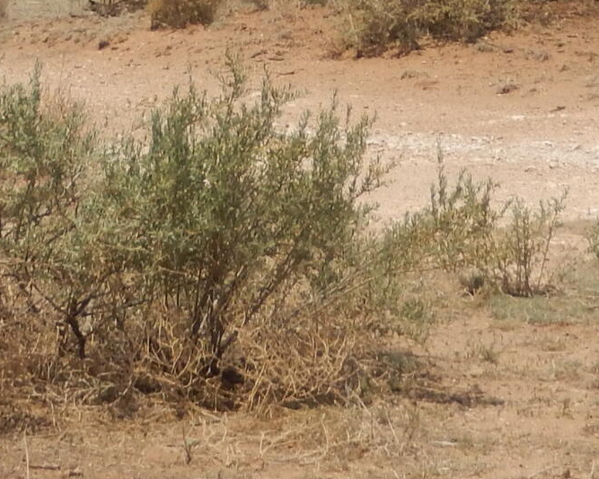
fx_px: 3969
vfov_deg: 6.7
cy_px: -445
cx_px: 101
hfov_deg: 8.6
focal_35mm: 224
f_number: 4.5
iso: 125
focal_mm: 9.2
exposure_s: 1/1500
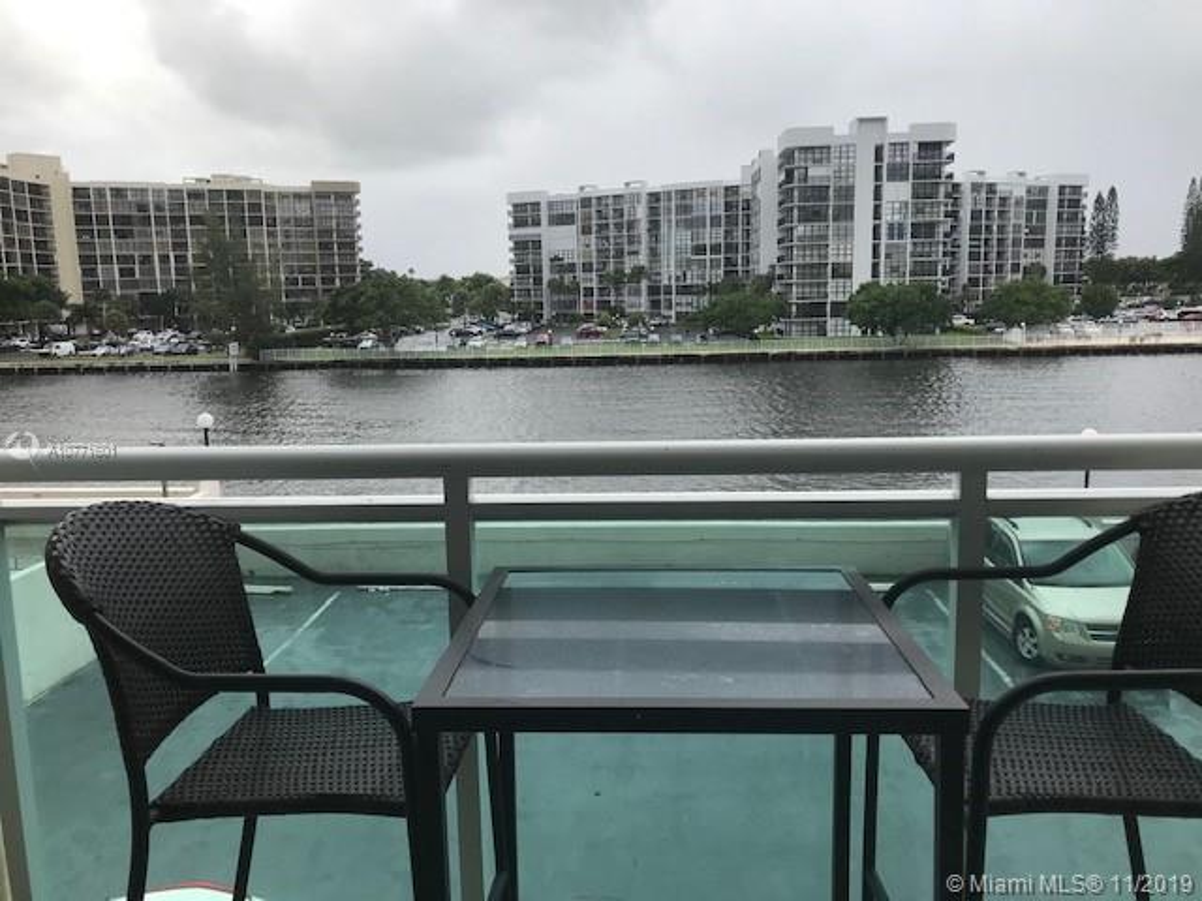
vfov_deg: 49.7
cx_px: 601
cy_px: 450
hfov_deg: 63.4
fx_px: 972
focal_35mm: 28
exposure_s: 1/1008
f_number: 1.8
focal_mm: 3.99
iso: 20
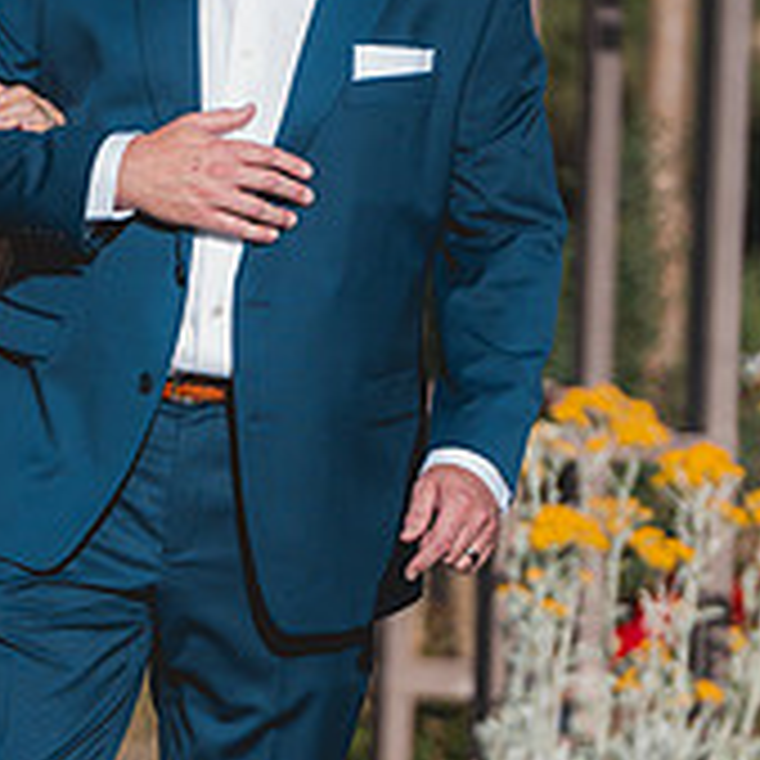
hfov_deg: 3.2
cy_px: 268
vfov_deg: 3.2
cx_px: 63
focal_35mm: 550
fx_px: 13662
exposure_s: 1/8000
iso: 250
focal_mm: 189
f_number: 2.8
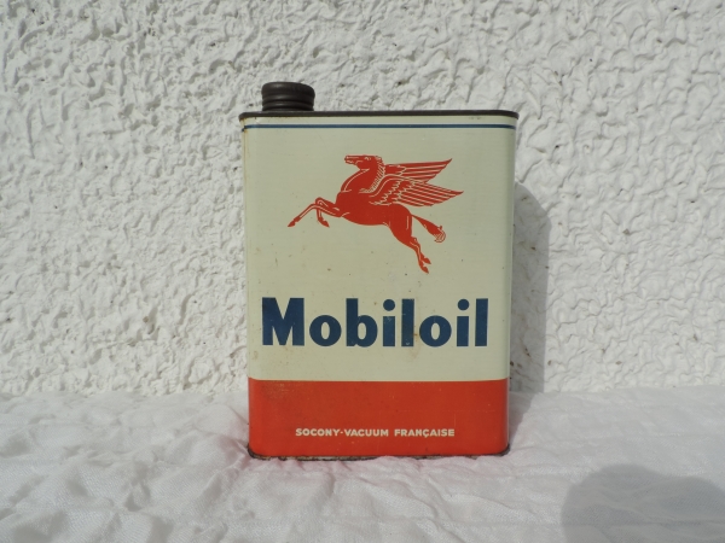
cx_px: 362
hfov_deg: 71.6
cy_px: 272
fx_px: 503
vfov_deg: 56.8
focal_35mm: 24
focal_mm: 4.3
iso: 80
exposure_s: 1/1250
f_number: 4.7
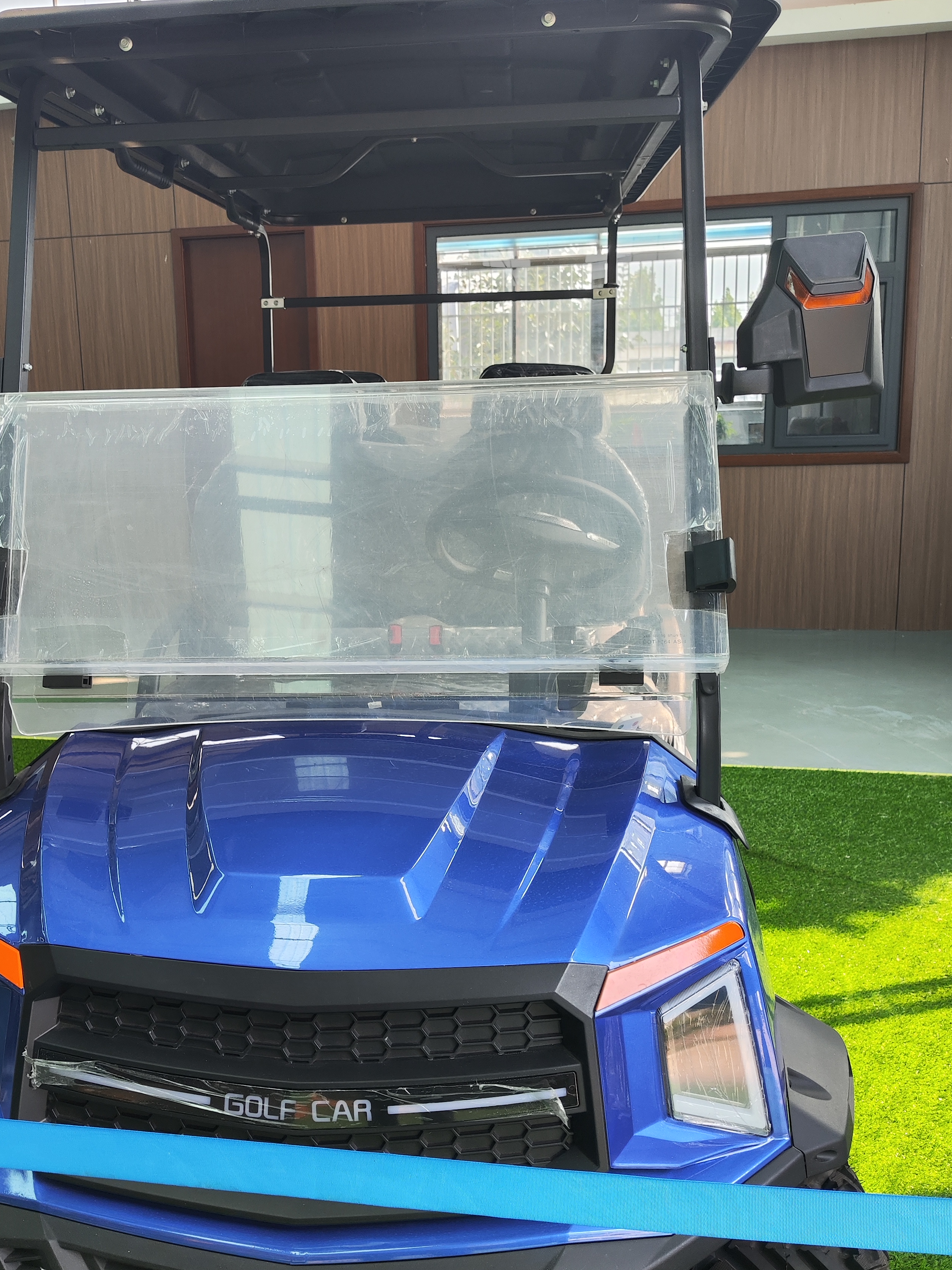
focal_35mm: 33
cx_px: 364
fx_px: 1210
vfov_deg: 55.3
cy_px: 646
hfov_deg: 42.7
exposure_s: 1/100
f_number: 1.8
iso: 50
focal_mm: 4.68
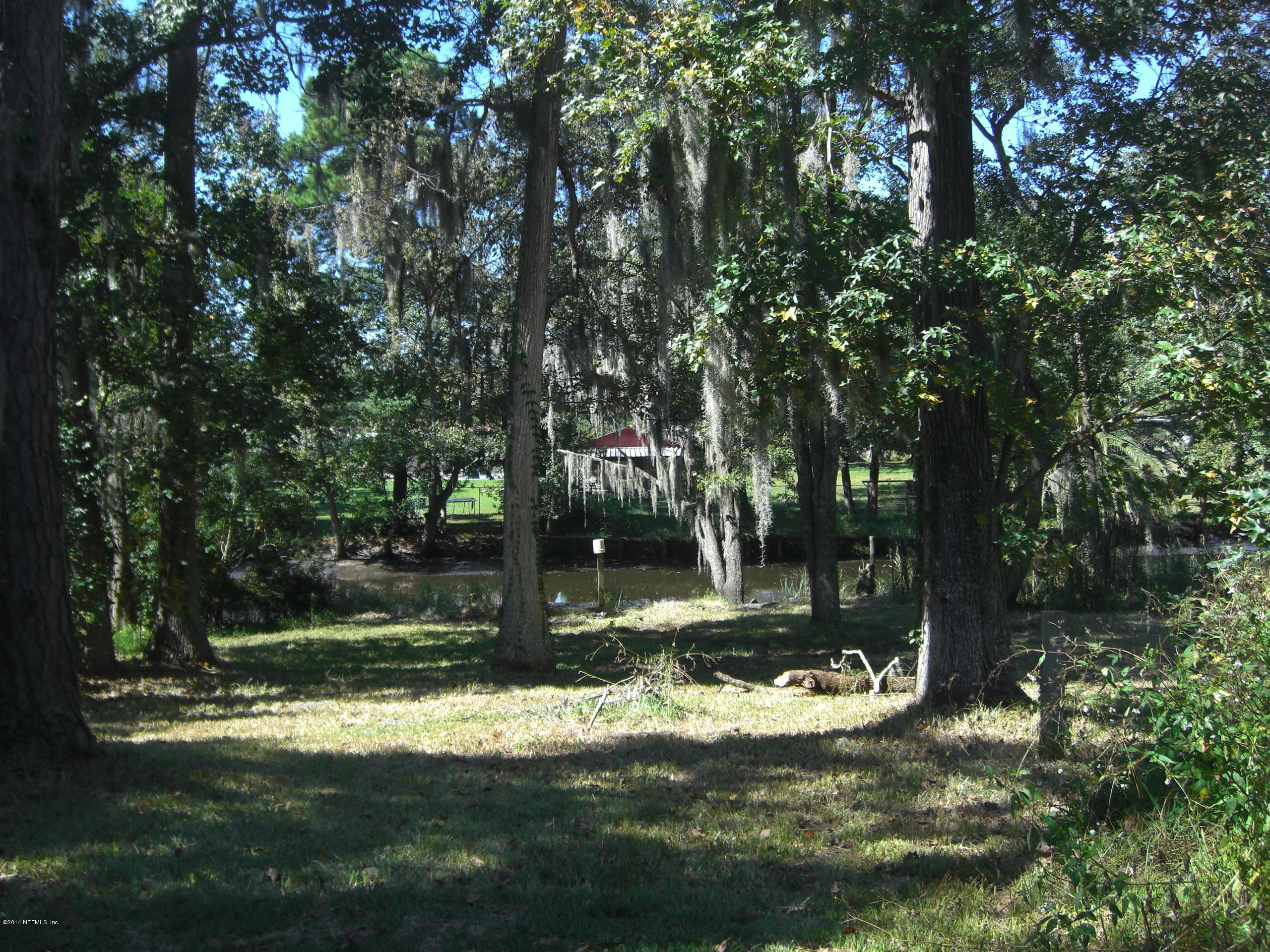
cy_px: 476
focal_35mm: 38
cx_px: 635
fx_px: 1394
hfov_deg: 49.0
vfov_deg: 37.7
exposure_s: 1/320
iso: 80
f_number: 2.8
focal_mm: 7.9
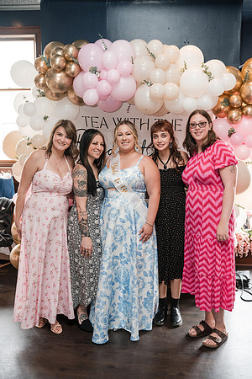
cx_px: 126
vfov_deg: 54.4
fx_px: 367
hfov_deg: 37.9
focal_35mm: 35
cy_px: 190
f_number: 4
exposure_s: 1/250
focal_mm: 35
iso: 2500
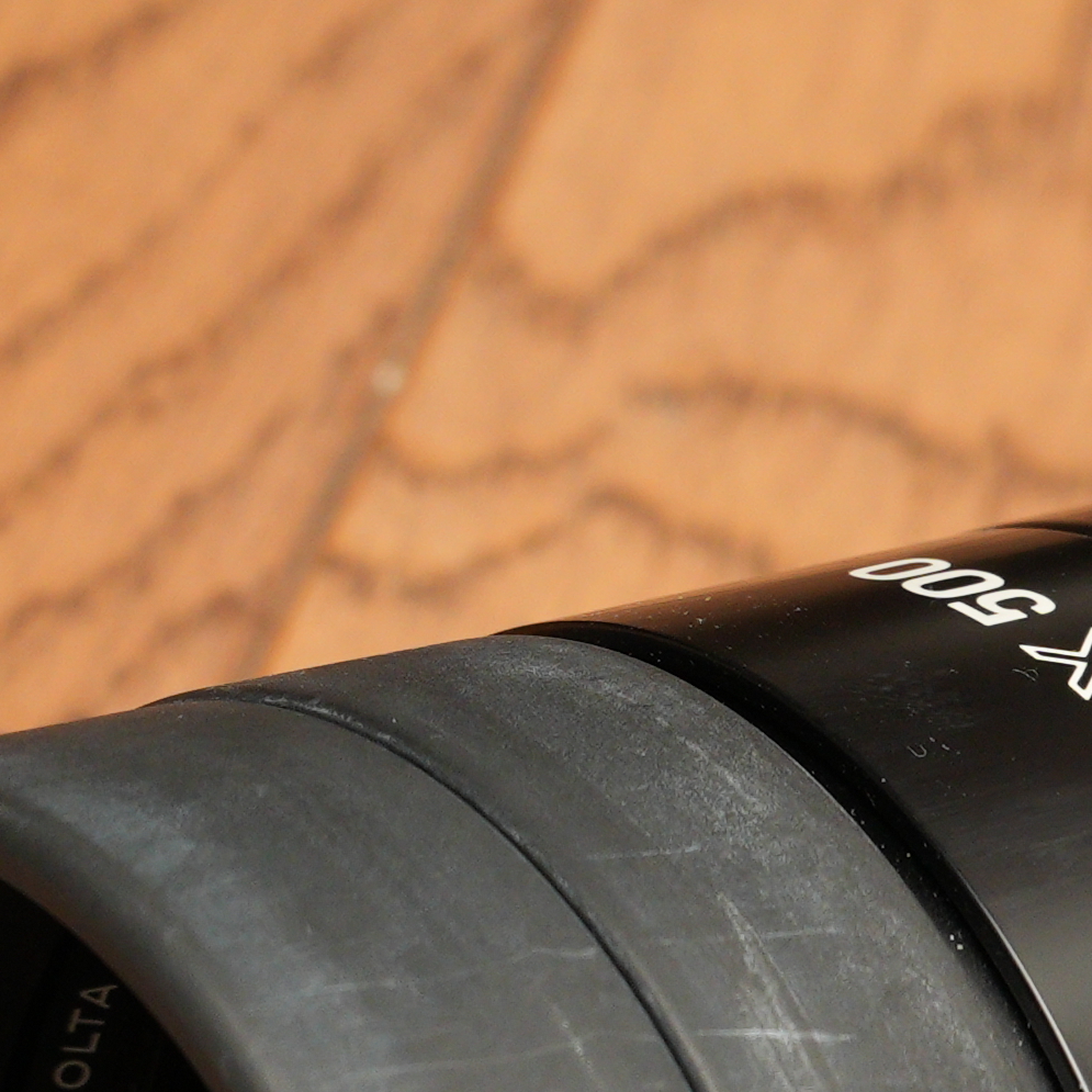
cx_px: 1785
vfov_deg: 3.2
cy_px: 1082
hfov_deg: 3.2
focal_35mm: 543
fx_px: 19380
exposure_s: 1/125
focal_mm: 92.2
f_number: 8
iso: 800
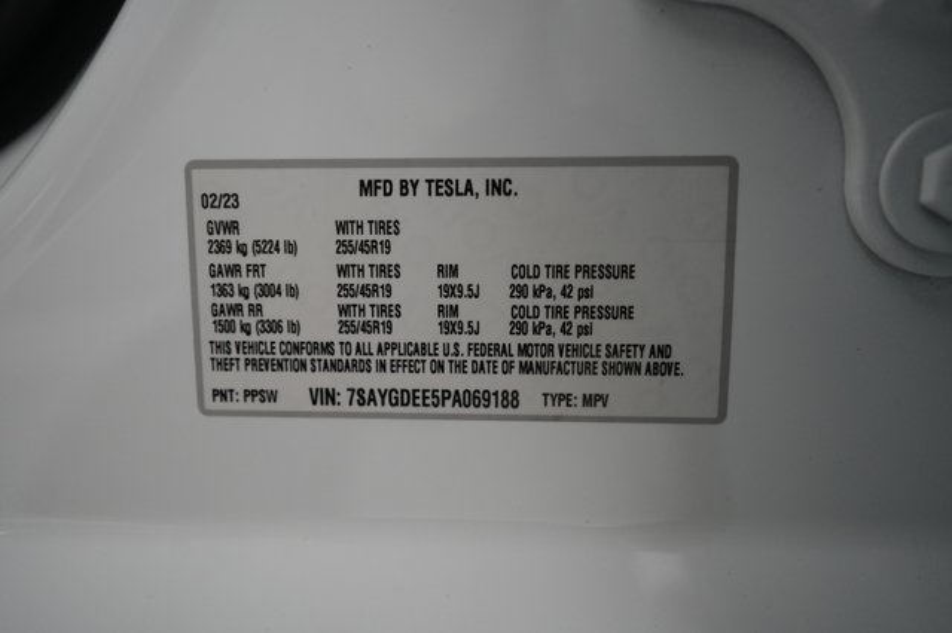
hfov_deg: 71.5
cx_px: 476
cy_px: 316
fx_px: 661
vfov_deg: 51.2
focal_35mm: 25
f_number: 2.8
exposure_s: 1/160
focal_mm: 25
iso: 2500
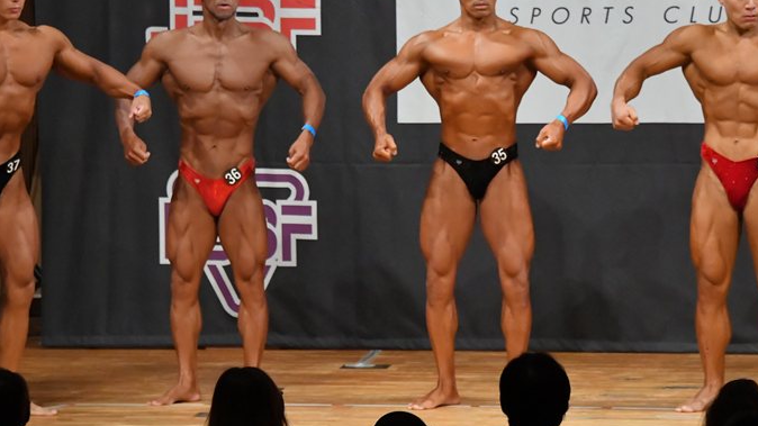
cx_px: 398
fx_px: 6532
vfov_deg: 3.7
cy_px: 172
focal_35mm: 325
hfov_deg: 6.6
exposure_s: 1/400
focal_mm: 180
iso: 8000
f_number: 5.6
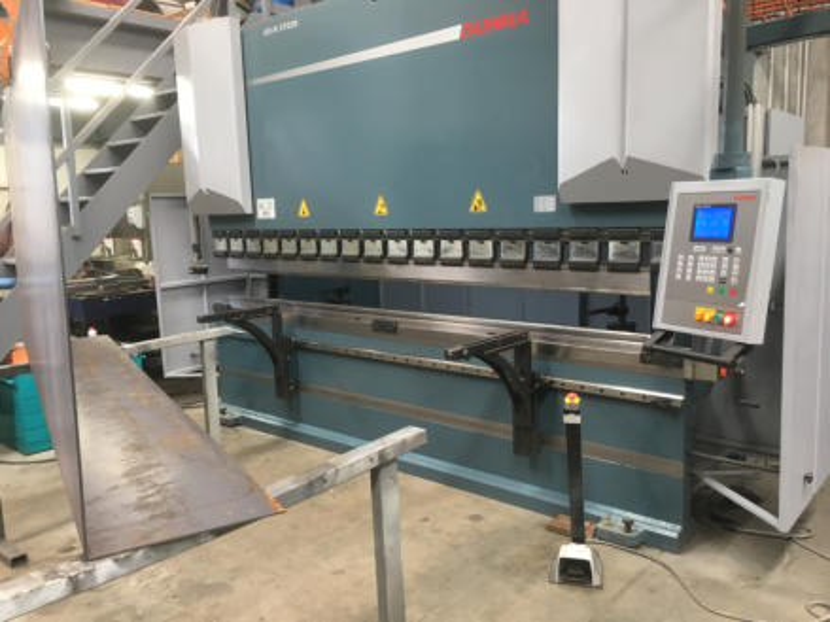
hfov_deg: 61.7
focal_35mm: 29
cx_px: 415
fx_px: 695
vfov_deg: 48.2
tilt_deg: -7.3
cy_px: 311
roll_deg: +1.3
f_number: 2.2
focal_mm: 4.15
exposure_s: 1/33
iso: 100
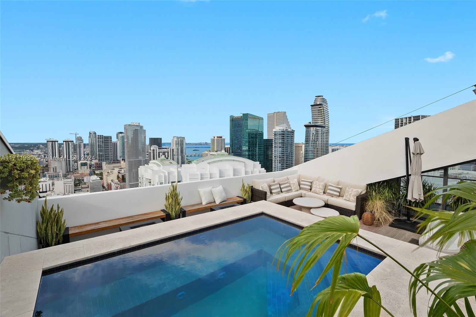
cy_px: 158
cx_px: 238
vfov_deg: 77.3
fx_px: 198
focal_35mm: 15
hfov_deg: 100.4
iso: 200
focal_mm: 10
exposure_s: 1/160
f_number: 8
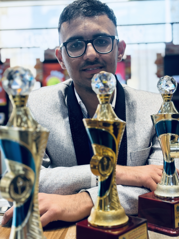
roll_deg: +0.7
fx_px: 359
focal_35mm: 52
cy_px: 120
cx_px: 90
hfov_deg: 28.0
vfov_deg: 36.8
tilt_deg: -2.5
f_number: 1.6
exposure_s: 1/50
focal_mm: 5.96
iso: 64
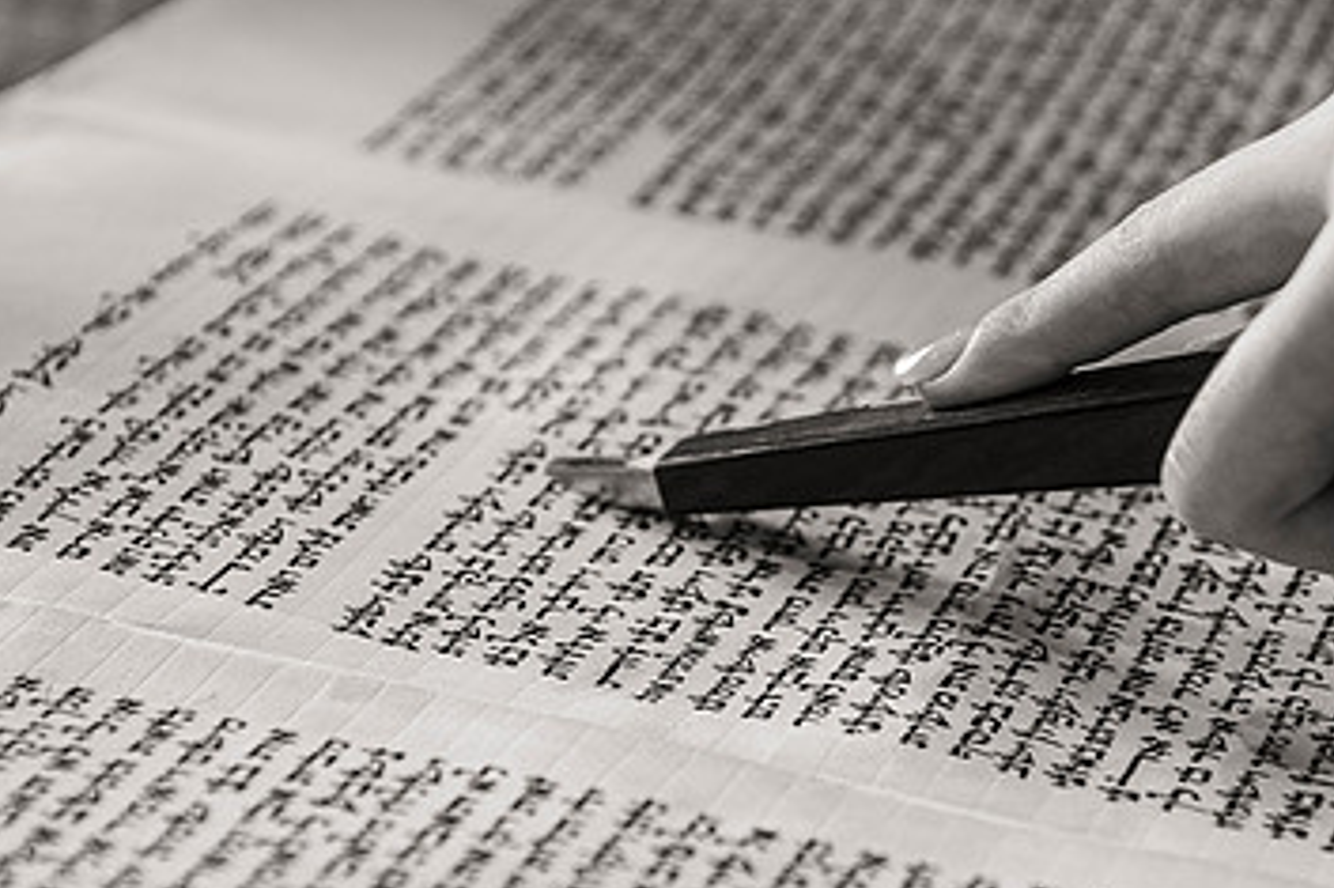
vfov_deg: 13.4
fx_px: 3778
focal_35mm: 102
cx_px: 945
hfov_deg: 19.9
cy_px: 523
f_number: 4
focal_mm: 62
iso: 800
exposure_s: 1/200
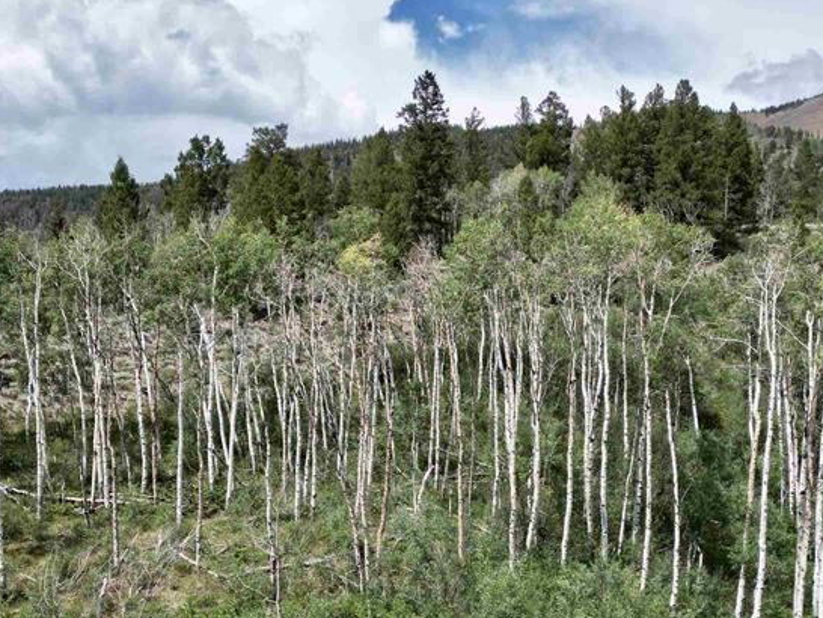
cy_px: 503
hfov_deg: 42.0
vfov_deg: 31.3
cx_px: 430
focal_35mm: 45
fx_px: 1070
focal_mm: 6.72
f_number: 1.7
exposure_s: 1/5000
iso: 200
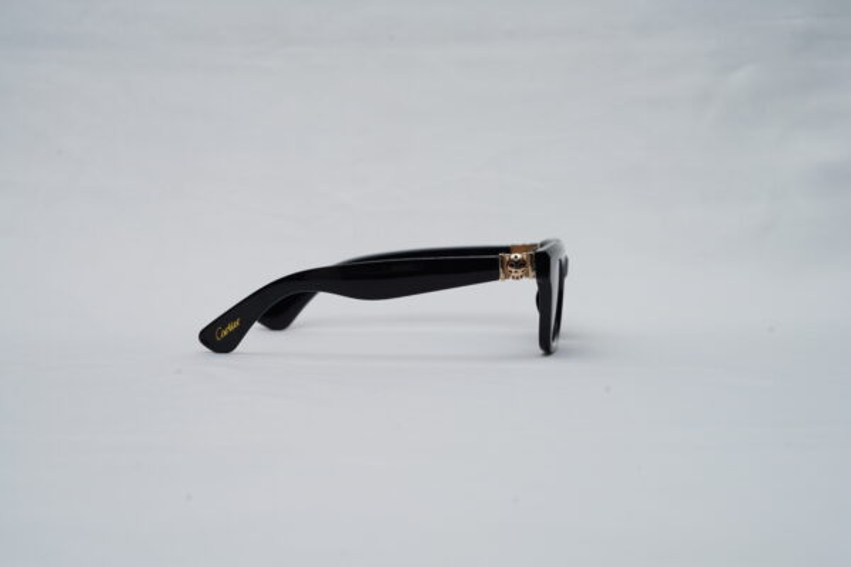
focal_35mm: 50
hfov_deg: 39.6
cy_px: 284
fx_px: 1182
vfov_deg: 27.0
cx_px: 426
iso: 100
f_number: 9
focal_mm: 50
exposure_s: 1/160
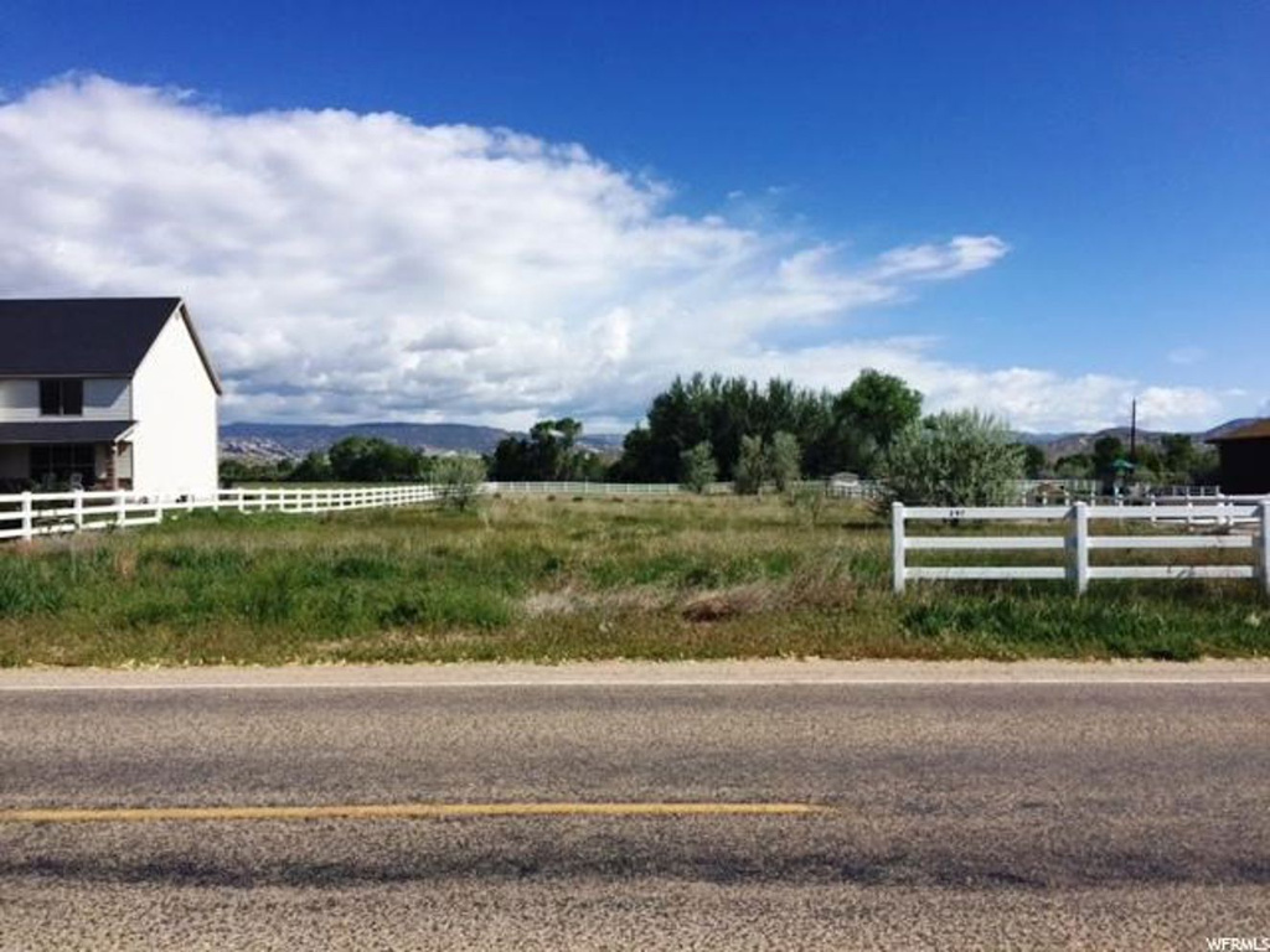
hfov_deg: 61.7
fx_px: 1064
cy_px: 476
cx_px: 635
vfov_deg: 48.2
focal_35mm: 29
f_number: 2.2
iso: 32
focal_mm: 4.15
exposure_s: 1/3300
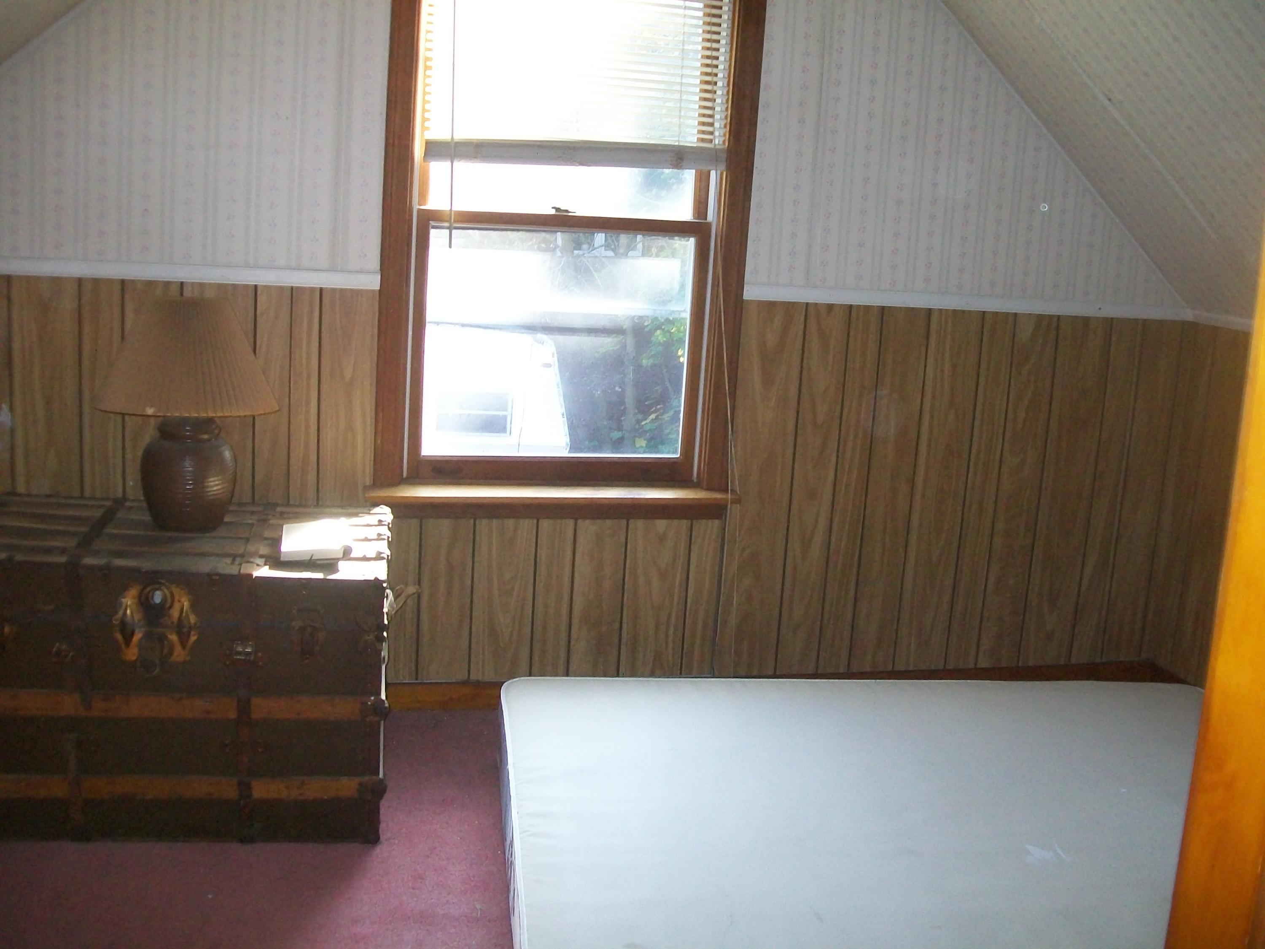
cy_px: 474
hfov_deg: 51.4
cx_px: 632
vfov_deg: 39.7
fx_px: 1316
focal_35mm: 36
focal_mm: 6
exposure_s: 1/80
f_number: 2.7
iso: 160
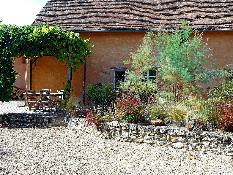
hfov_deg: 54.0
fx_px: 229
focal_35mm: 34
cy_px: 88
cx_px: 116
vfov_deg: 41.8
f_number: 4.2
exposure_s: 1/160
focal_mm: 6
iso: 80
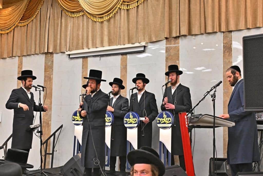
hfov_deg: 41.9
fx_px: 343
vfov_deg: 28.7
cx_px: 132
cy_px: 88
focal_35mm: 47
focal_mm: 31.5
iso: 800
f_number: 4
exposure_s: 1/250
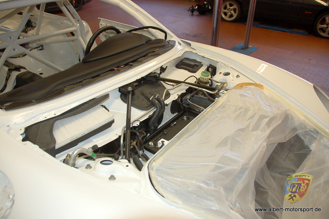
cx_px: 164
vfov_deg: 47.9
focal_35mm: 27
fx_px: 247
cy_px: 110
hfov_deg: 67.4
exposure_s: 1/60
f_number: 3.5
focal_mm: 18
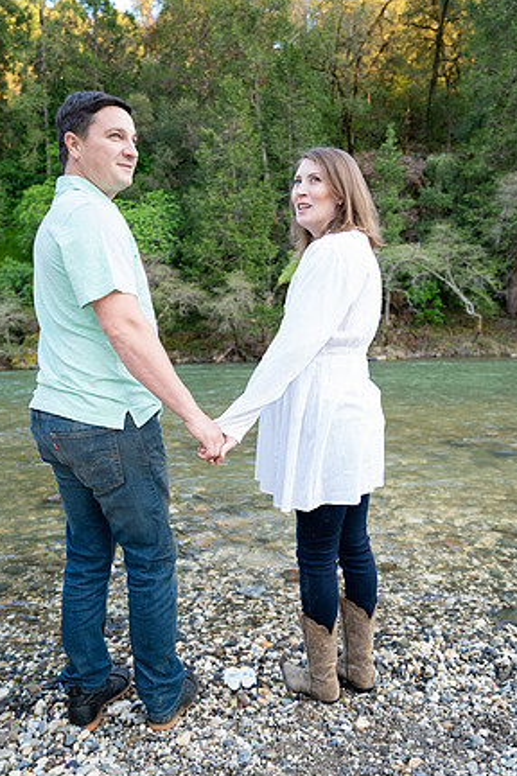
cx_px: 257
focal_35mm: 25
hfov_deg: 51.3
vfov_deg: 71.5
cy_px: 399
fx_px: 538
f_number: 2.8
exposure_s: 1/250
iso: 800
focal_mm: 24
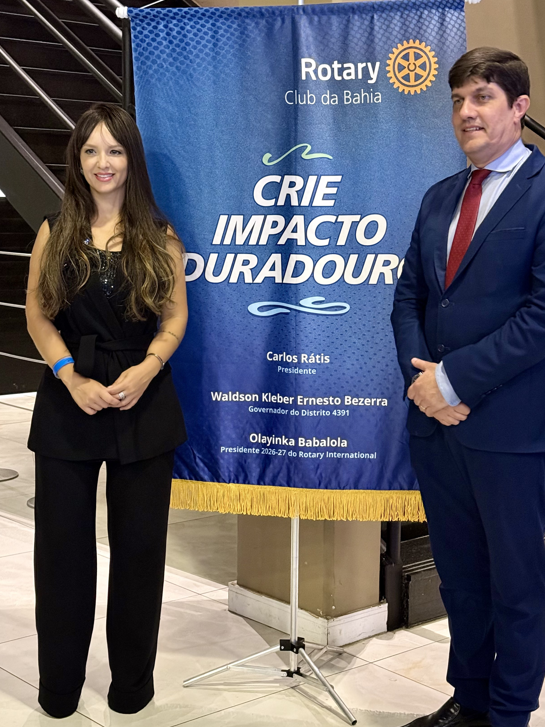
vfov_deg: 32.2
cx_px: 299
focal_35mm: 60
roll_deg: -1.4
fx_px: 1260
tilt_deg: -6.9
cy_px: 369
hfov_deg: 24.4
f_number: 1.78
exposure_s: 1/23
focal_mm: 6.76
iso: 640
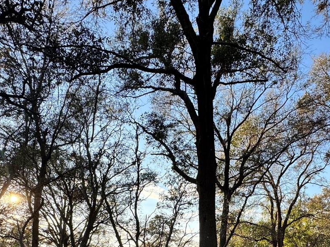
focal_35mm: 29
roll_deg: +1.3
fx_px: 276
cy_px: 231
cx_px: 183
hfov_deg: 61.5
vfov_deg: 43.2
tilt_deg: +6.7
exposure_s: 1/462
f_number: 2.2
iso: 40
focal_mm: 2.22
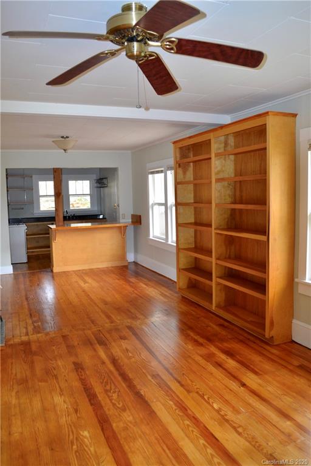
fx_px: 350
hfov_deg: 47.9
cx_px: 156
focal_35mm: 27
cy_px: 233
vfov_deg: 67.4
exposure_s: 1/60
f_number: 3.5
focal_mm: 18
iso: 720
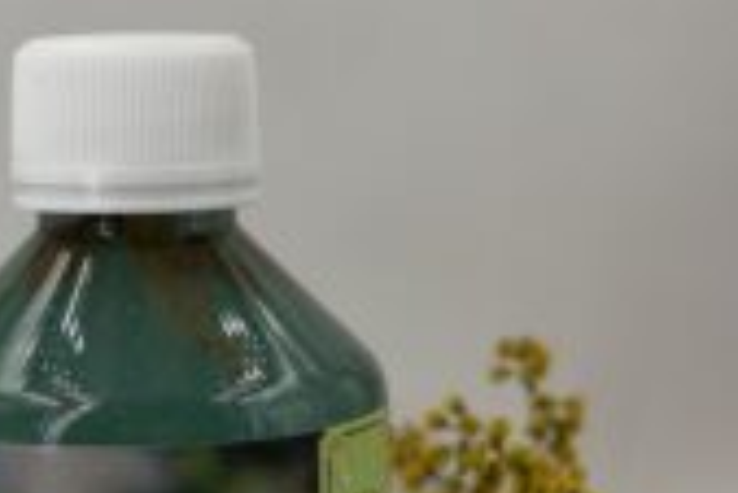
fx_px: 2421
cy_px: 301
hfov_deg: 17.2
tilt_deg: -6.4
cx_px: 153
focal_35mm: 118
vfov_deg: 11.6
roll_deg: -0.8
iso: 64
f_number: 1.78
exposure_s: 1/2088
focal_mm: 6.76
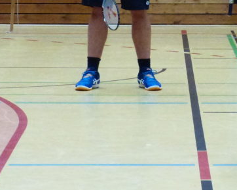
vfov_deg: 5.5
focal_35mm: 282
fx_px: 1976
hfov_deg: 6.8
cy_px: -53
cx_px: 294
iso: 1600
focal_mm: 18.3
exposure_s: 1/250
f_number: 4
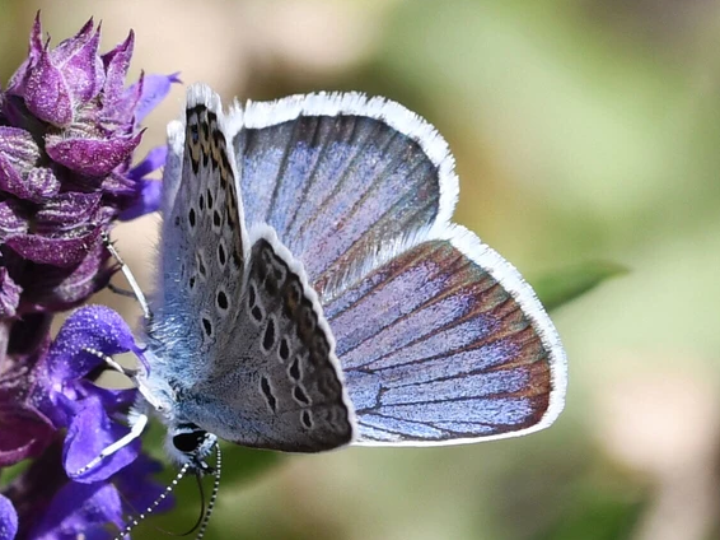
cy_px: 269
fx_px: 3555
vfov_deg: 8.7
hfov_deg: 11.6
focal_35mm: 171
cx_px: 347
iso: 200
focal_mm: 105
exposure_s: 1/500
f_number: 8
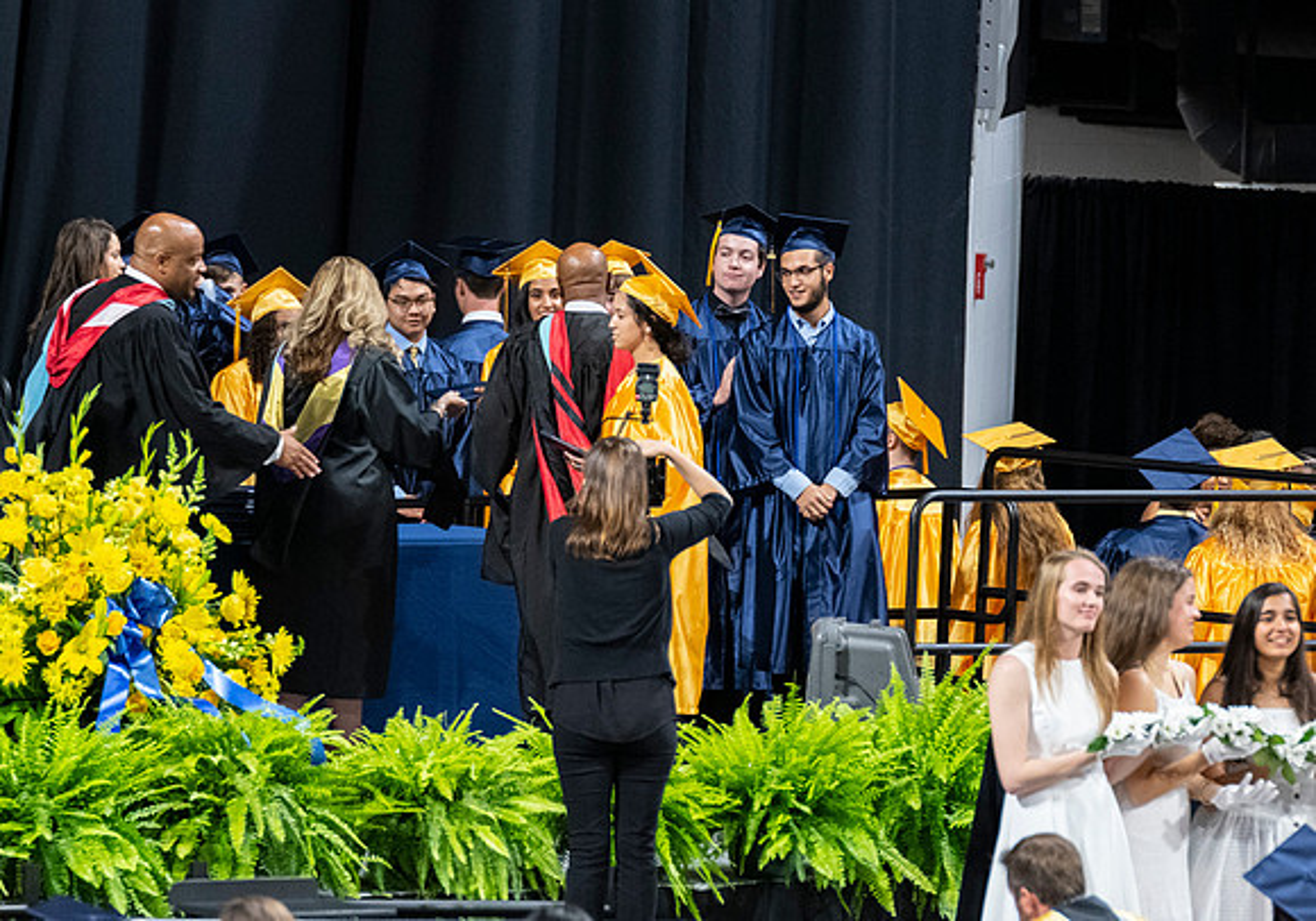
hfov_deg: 5.8
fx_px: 12903
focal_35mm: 348
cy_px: 478
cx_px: 823
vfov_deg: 4.1
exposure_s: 1/200
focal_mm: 200
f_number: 4
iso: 2000
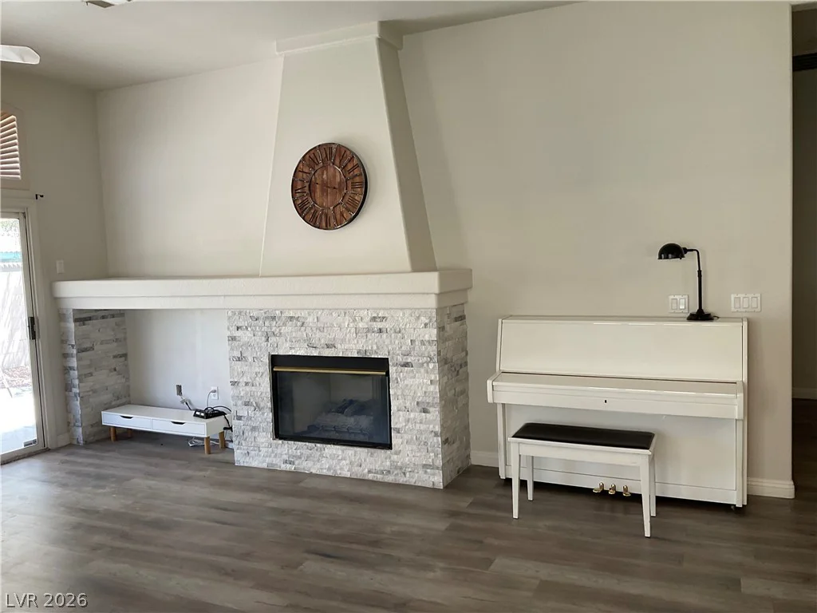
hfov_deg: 61.7
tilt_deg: -4.2
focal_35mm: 29
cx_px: 408
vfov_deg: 48.2
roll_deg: +2.4
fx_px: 684
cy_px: 306
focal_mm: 3
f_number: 1.8
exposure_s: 1/120
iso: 50
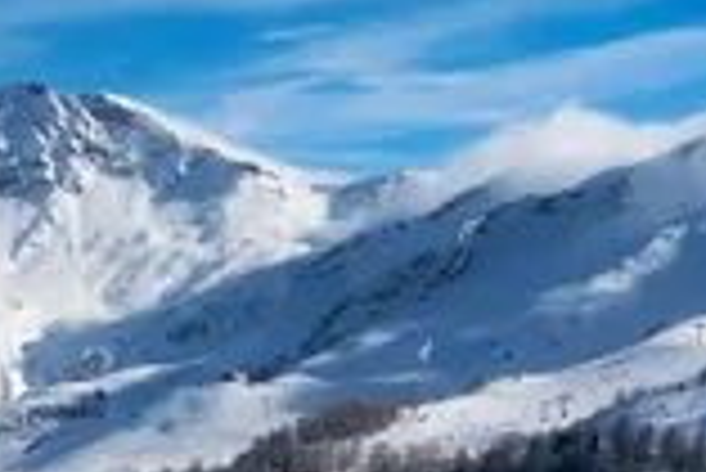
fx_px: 1924
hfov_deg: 19.1
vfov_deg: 13.5
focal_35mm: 98
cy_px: 623
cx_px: -229
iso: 125
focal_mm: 8.8
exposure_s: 1/320
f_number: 4
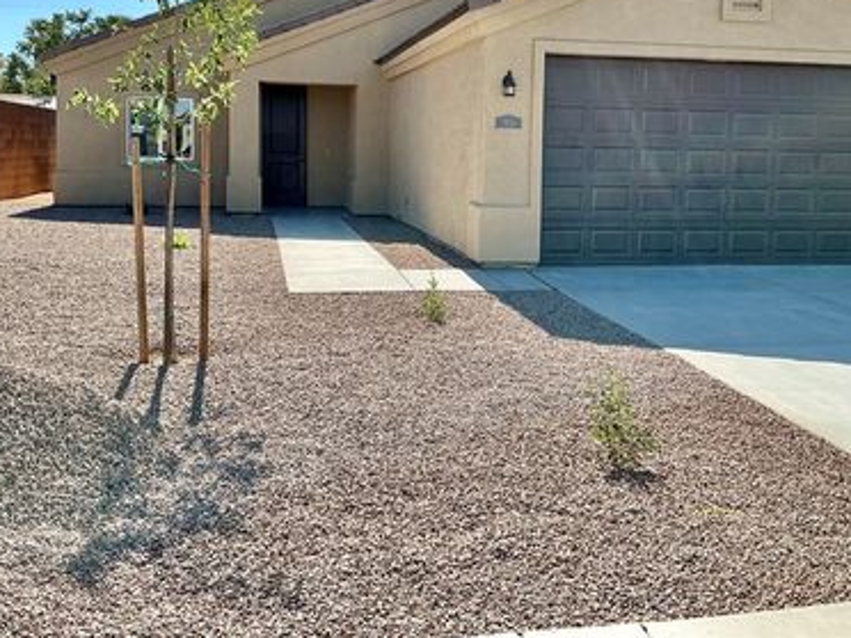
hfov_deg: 47.8
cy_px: 212
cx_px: 474
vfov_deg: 36.4
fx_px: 959
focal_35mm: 39
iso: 25
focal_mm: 3
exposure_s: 1/1848
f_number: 1.8
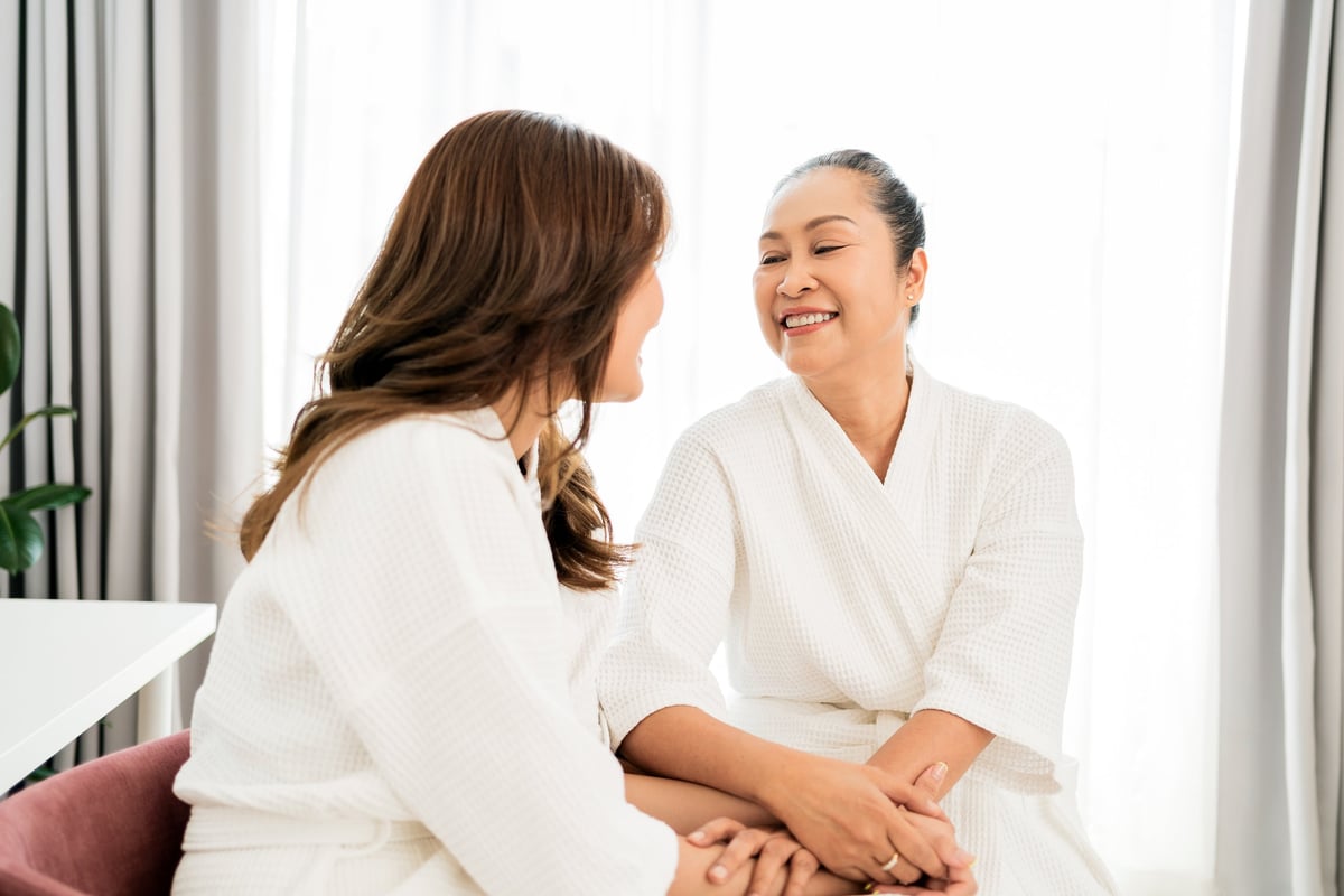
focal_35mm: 35
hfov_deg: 54.4
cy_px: 448
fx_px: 1307
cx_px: 672
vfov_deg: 37.9
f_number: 2
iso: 200
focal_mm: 35
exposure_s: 1/200
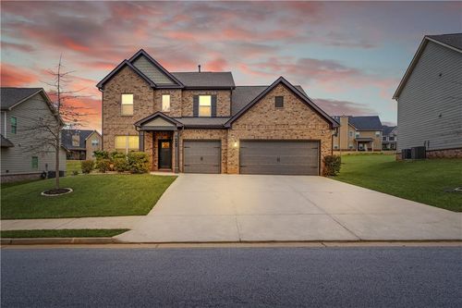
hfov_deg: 76.1
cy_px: 154
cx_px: 231
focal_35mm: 23
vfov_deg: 55.1
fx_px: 295
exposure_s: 1/5
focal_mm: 23
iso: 100
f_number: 9
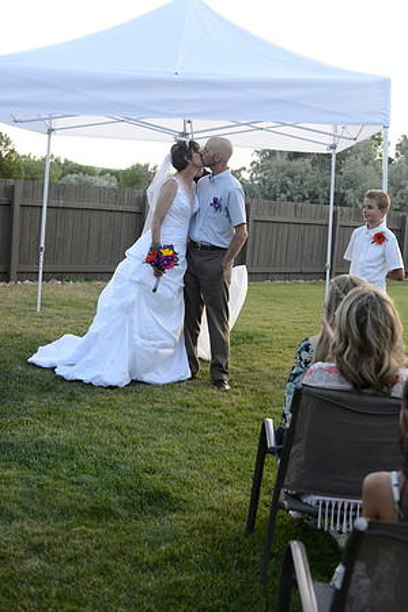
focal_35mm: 50
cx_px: 204
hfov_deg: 27.0
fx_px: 850
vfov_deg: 39.6
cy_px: 306
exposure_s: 1/250
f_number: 5
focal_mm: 50
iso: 400
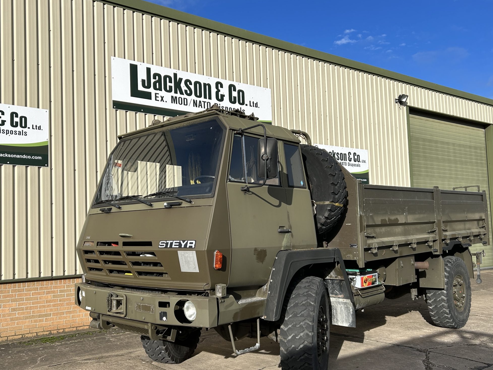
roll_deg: +0.8
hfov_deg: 53.9
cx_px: 222
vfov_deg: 41.8
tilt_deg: +4.3
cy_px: 201
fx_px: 484
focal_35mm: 34
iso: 50
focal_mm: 5.7
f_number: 1.5
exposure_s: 1/5587
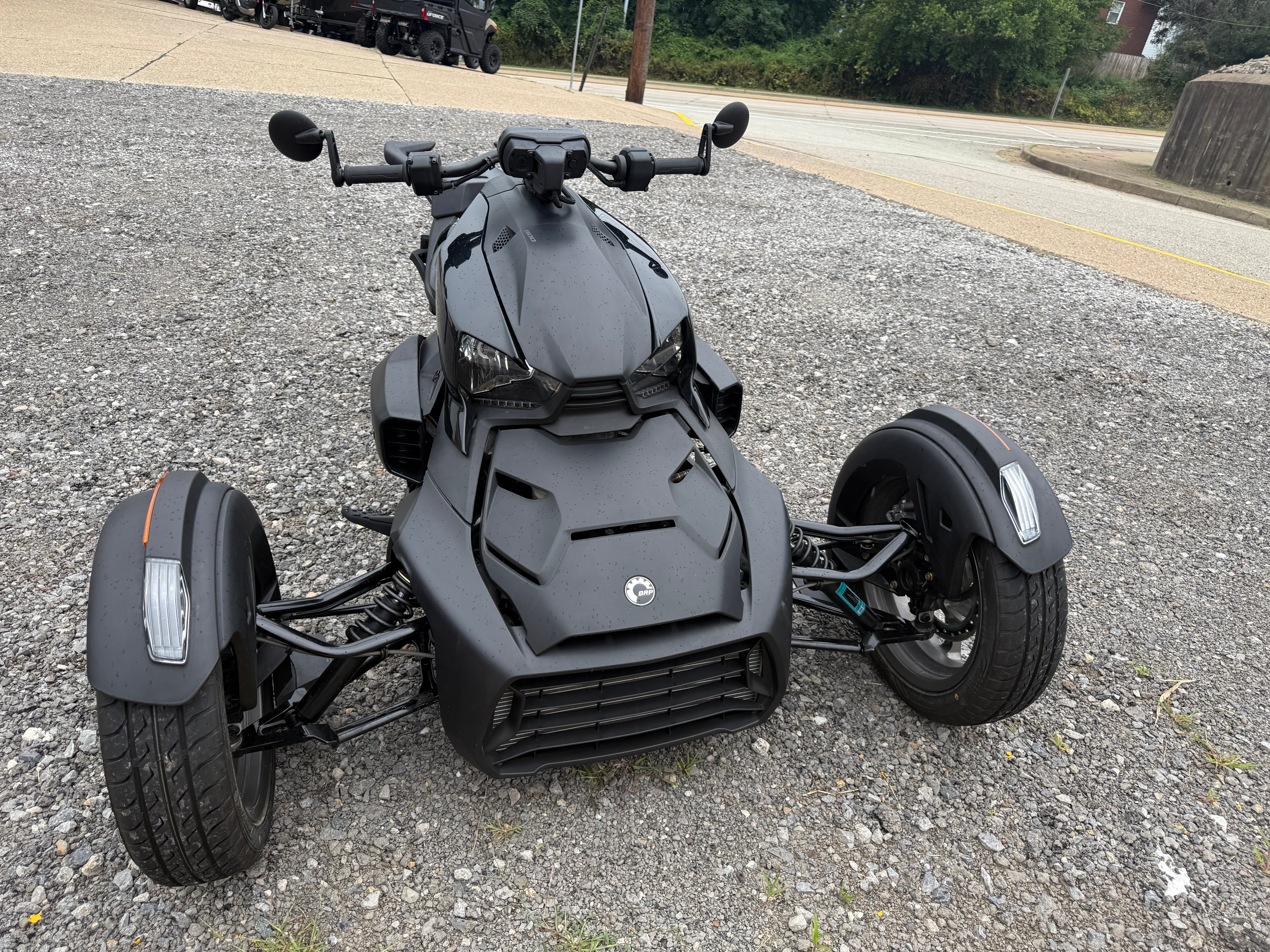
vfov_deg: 56.8
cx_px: 635
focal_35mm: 24
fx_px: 881
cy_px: 476
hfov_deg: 71.6
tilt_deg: -25.2
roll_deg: -12.7
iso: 80
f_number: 1.78
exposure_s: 1/722
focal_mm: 6.76
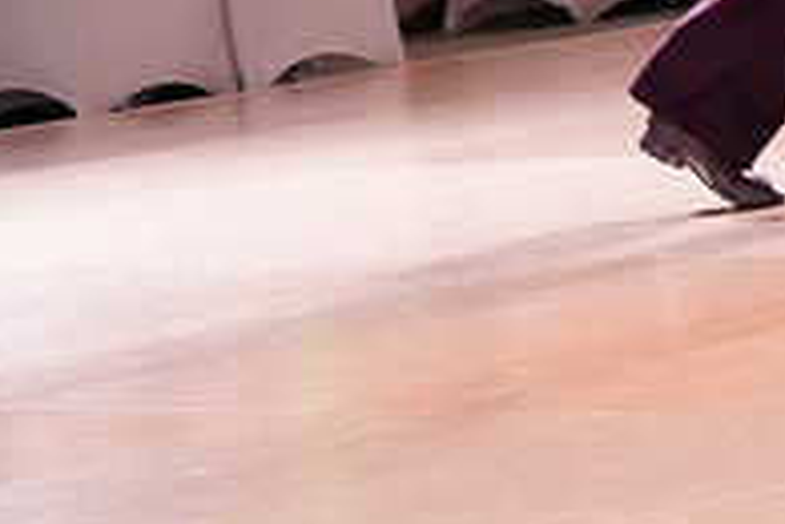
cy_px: -191
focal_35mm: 313
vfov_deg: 4.4
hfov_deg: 6.5
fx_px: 6825
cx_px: 1147
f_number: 7.1
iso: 5000
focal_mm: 105
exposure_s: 1/200
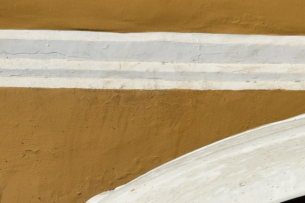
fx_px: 2533
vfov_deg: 4.6
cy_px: 127
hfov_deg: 6.6
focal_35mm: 299
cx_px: 715
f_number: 11
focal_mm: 38
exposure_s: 1/500
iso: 250
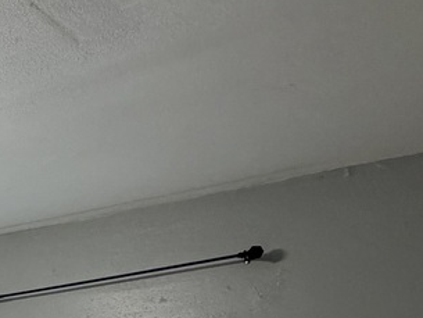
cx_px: -251
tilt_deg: -6.9
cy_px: 565
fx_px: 807
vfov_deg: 18.0
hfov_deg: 22.6
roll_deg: -0.9
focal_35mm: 66
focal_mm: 2.22
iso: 250
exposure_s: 1/120
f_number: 2.2
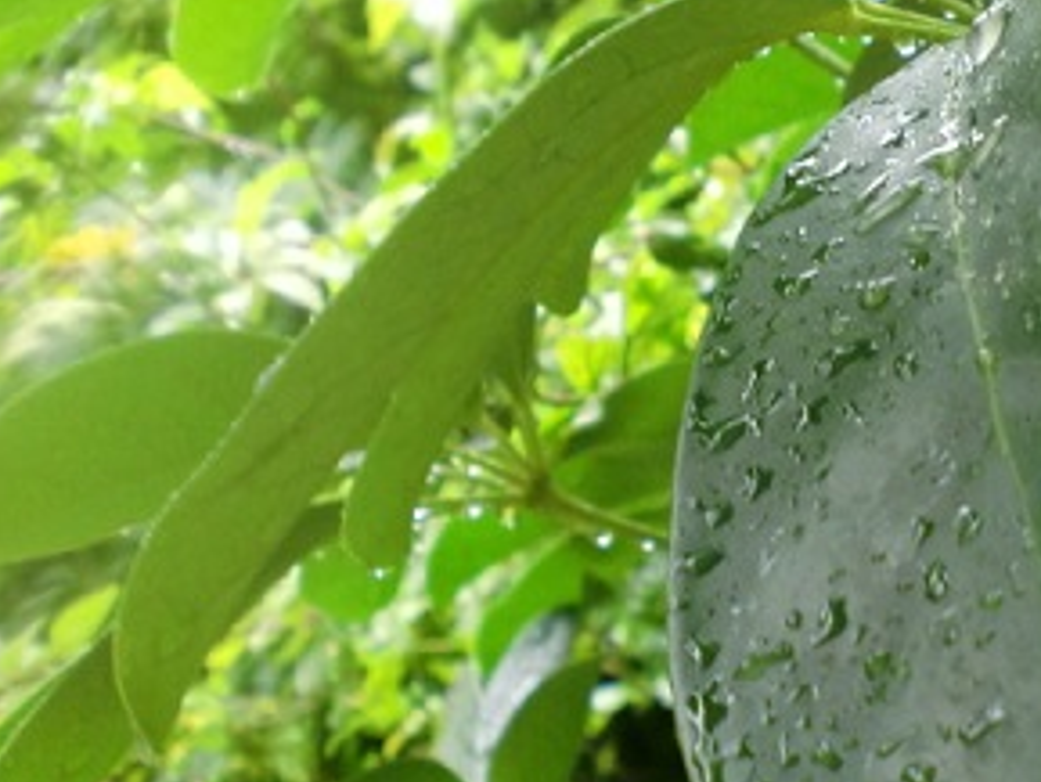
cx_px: 886
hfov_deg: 30.2
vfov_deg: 23.7
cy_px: 422
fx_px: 1865
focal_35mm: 62
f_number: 3.1
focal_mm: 6.3
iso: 250
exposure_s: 1/60
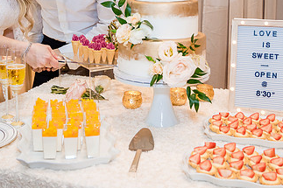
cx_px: 134
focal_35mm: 60
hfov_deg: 33.4
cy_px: 3
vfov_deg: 21.8
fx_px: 471
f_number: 4
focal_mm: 29
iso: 1000
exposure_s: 1/160
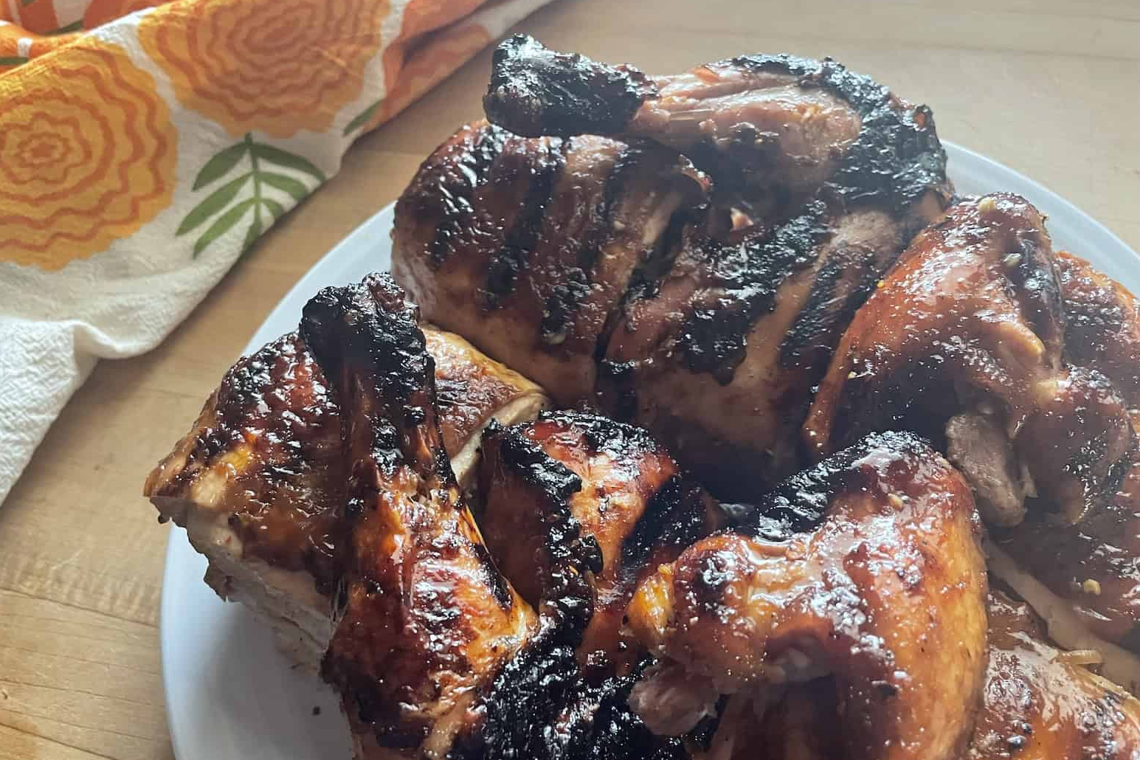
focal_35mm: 28
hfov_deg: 65.5
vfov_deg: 46.4
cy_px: 387
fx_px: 887
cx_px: 553
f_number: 1.6
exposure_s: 1/40
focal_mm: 4.2
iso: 500
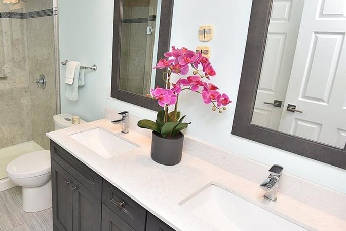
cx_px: 89
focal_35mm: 24
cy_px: 108
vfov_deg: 53.1
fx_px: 231
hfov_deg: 69.2
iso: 500
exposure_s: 1/60
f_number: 6.3
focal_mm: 16
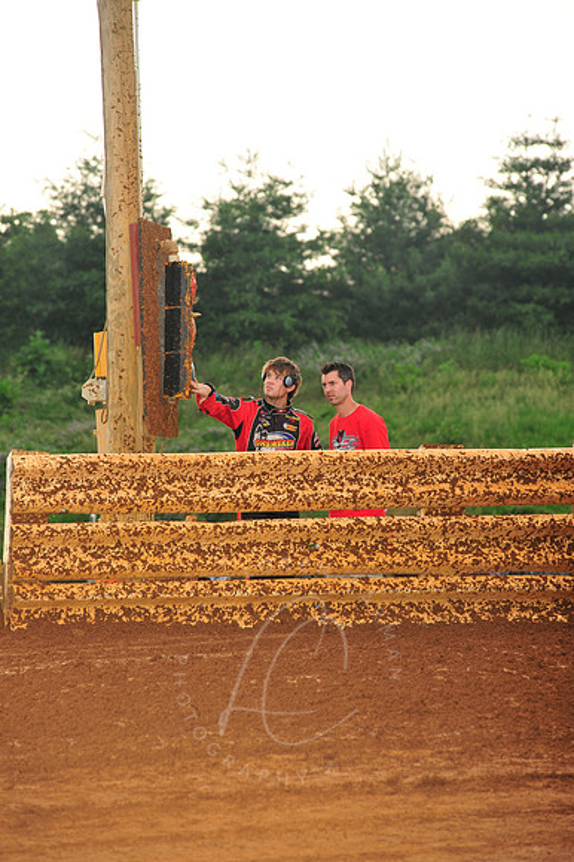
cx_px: 287
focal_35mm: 200
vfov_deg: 10.3
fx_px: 4789
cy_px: 431
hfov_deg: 6.9
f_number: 7.1
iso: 640
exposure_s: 1/320
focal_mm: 200
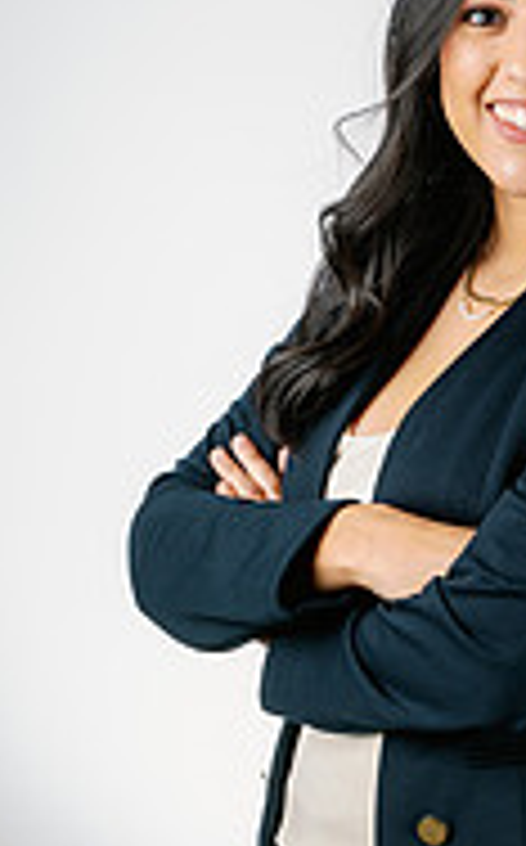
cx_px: 508
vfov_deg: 12.2
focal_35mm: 171
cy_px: 603
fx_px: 3934
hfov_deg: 7.6
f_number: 8
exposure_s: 1/160
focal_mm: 70
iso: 125
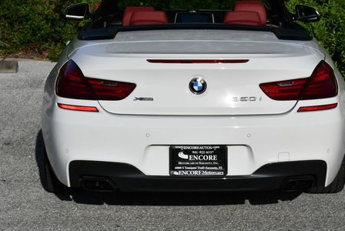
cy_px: 81
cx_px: 196
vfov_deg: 13.7
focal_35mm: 100
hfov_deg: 20.4
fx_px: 960
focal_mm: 35
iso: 100
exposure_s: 1/400
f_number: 10
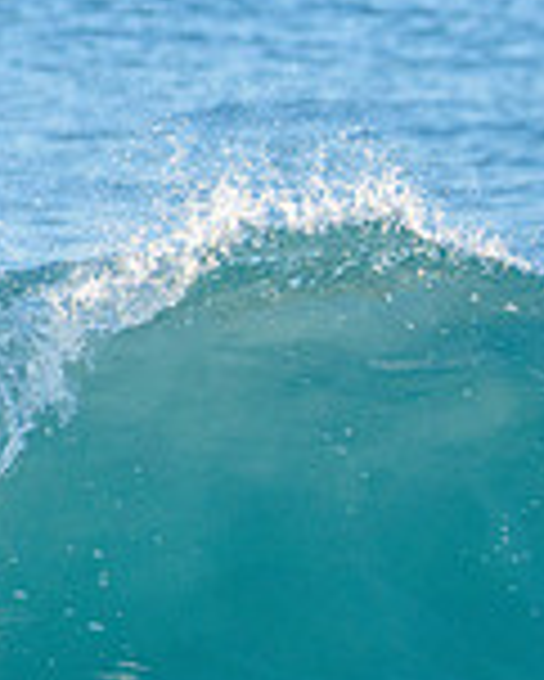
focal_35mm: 1804
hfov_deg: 0.9
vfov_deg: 1.1
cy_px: 263
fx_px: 36270
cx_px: 1182
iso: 640
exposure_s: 1/2000
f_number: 5.6
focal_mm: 500
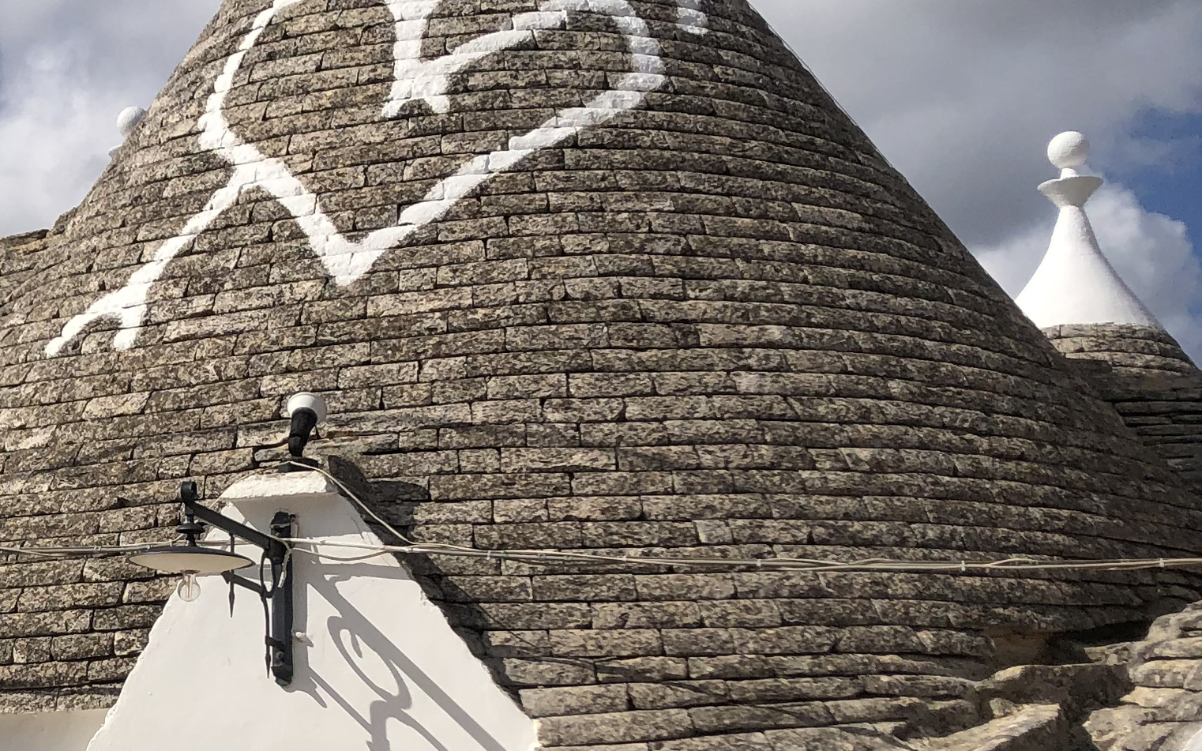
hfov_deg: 24.8
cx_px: -90
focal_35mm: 78
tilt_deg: +4.1
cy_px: 648
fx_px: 2555
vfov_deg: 16.5
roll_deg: +1.1
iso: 25
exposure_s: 1/5405
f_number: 1.8
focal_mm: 4
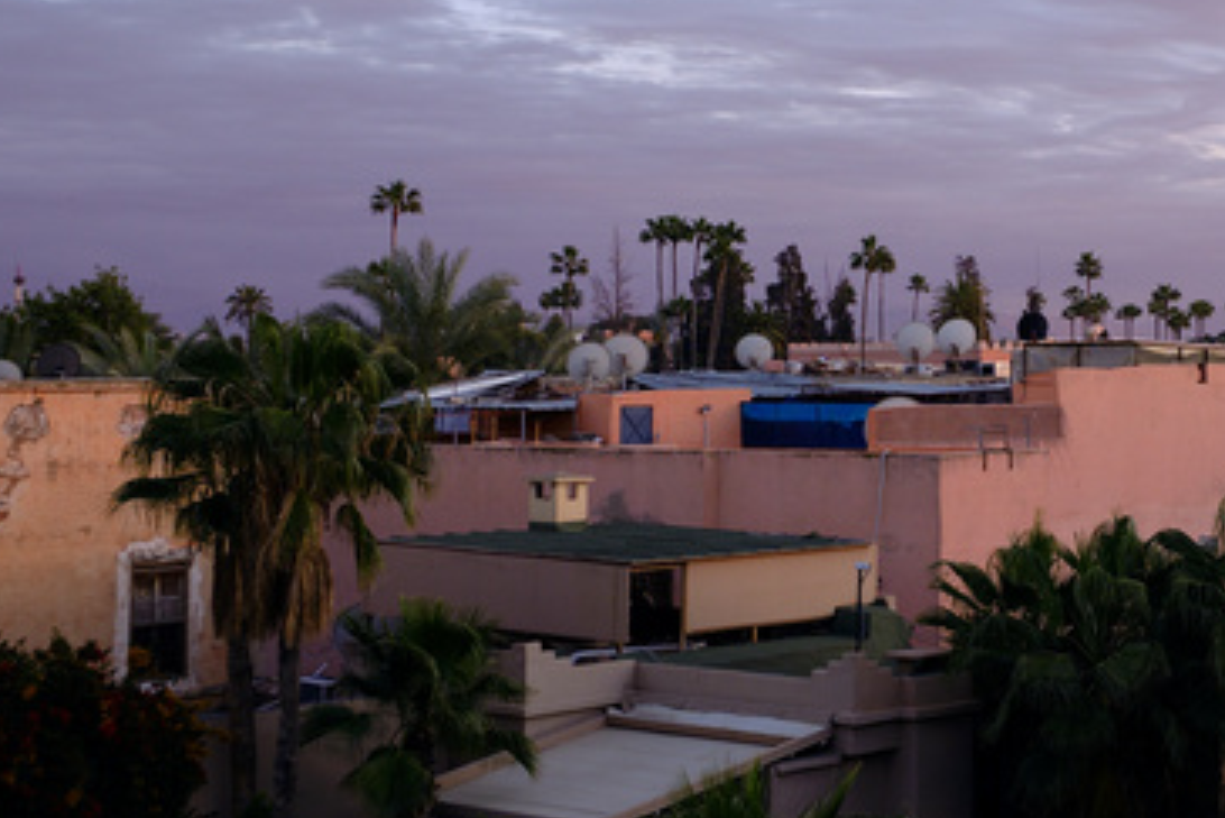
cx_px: 1215
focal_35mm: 77
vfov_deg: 17.7
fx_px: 2621
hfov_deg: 25.1
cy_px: 310
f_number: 4
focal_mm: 23
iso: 400
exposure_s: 1/105
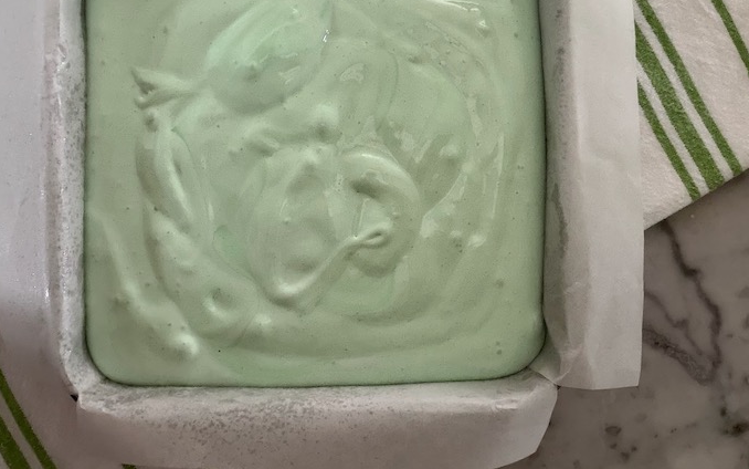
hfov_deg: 54.0
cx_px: 351
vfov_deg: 35.0
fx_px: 735
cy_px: 152
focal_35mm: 36
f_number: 1.9
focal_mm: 2.71
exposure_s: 1/30
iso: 400
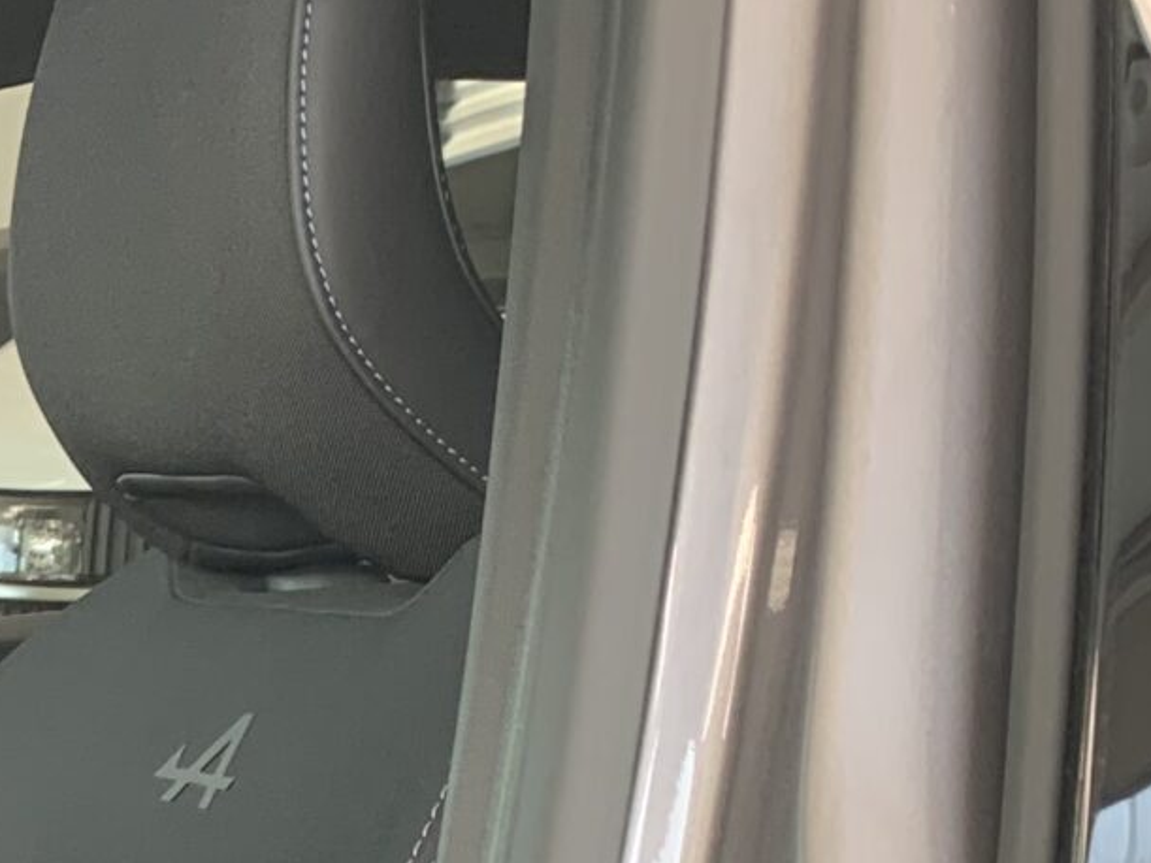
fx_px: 3624
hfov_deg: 15.3
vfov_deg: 13.0
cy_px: 1198
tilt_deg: -9.3
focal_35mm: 109
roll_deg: +1.0
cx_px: -978
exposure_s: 1/66
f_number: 1.8
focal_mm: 4.25
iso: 100
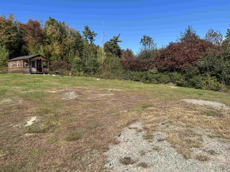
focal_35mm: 26
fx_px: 173
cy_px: 86
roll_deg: +2.2
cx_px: 115
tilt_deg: -2.3
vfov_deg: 53.1
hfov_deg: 67.3
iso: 50
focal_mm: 5.7
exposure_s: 1/3356
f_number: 1.5
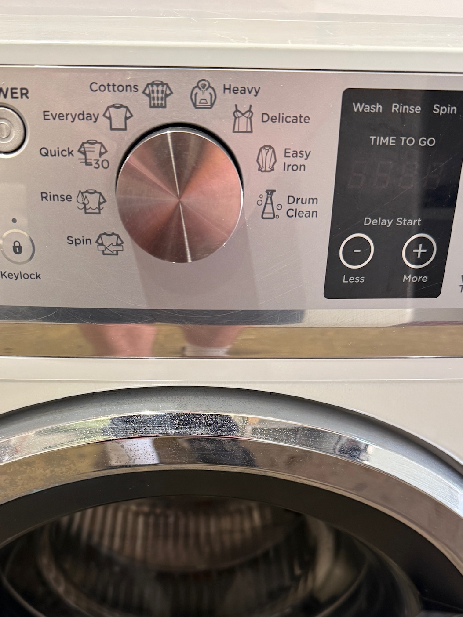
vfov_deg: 51.7
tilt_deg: -35.9
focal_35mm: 35
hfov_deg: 40.7
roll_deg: -2.0
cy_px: 406
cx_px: 215
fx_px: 624
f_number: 1.78
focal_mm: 6.76
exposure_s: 1/50
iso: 200
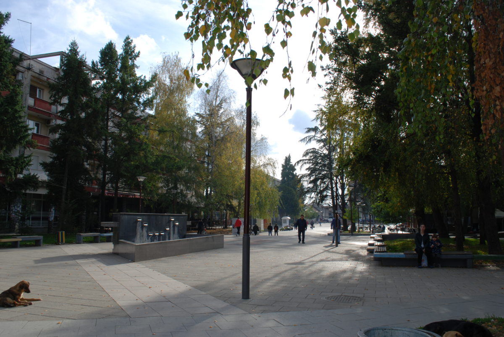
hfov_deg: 61.9
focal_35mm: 30
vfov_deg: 43.7
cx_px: 252
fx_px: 420
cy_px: 168
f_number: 9
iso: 100
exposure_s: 1/200
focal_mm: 20
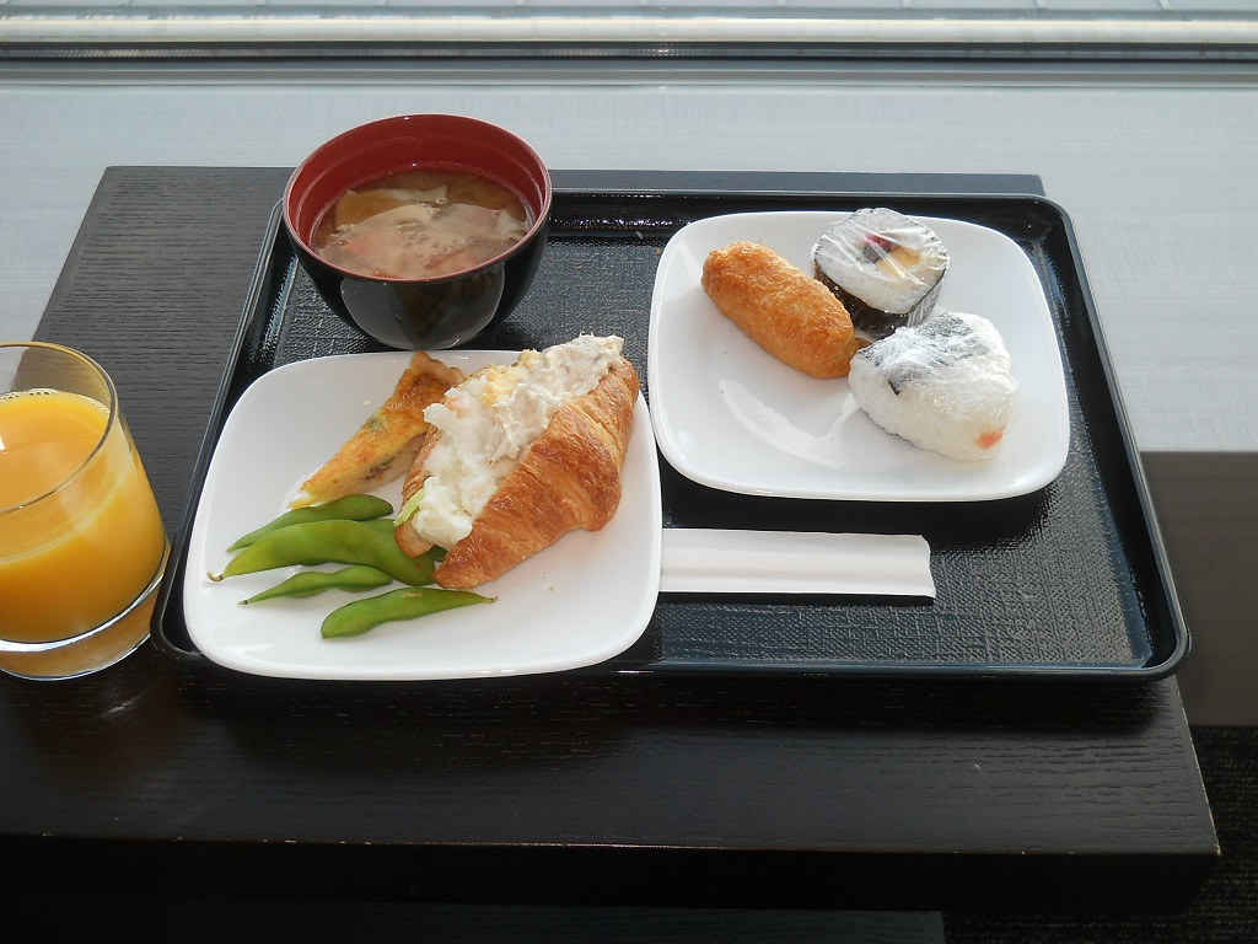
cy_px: 472
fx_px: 1490
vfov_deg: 35.1
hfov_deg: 45.8
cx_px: 629
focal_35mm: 41
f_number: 3.1
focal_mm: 6.72
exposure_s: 1/80
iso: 80
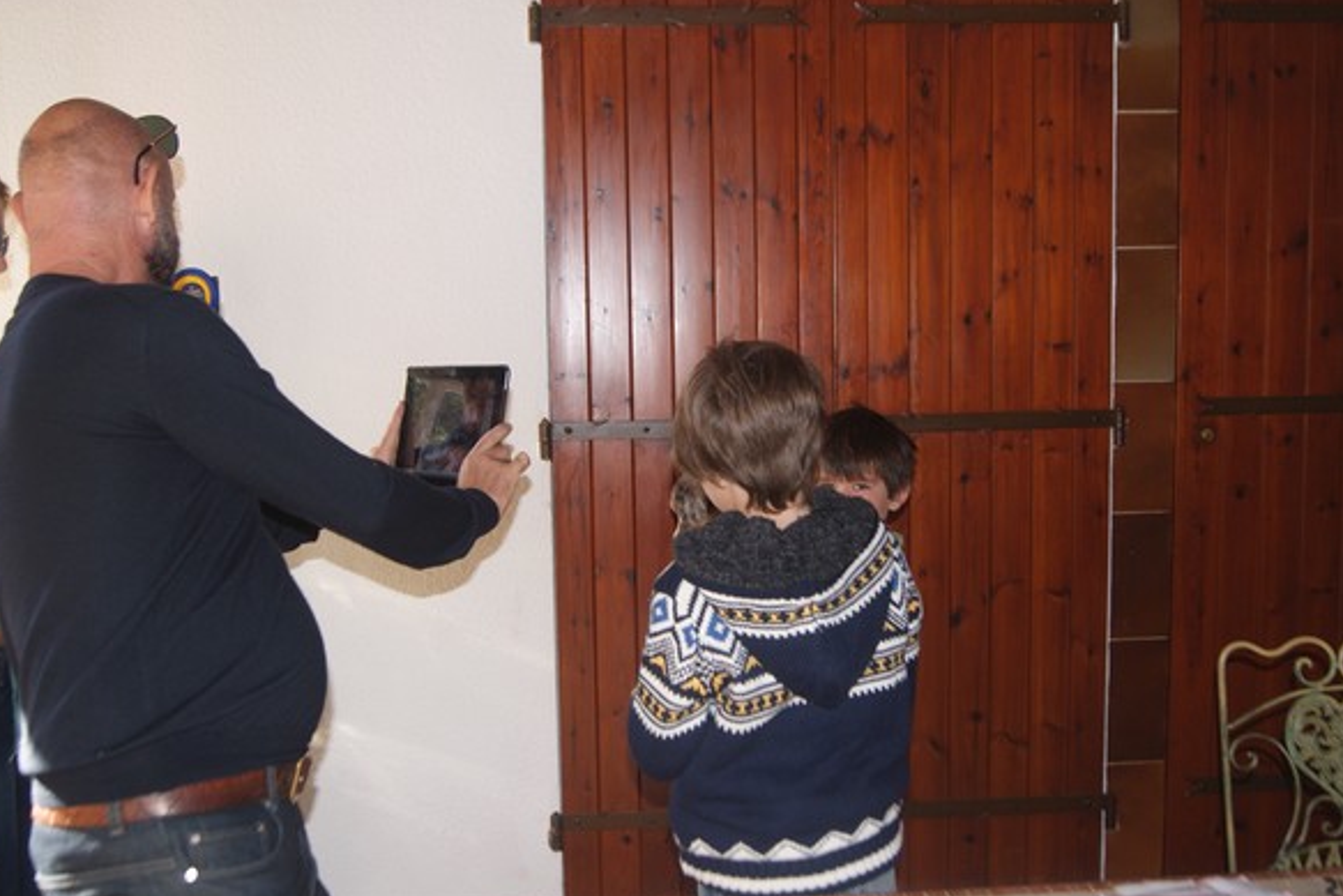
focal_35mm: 34
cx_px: 657
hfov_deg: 55.8
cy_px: 449
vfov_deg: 38.9
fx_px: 1269
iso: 250
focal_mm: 22
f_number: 4
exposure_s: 1/160
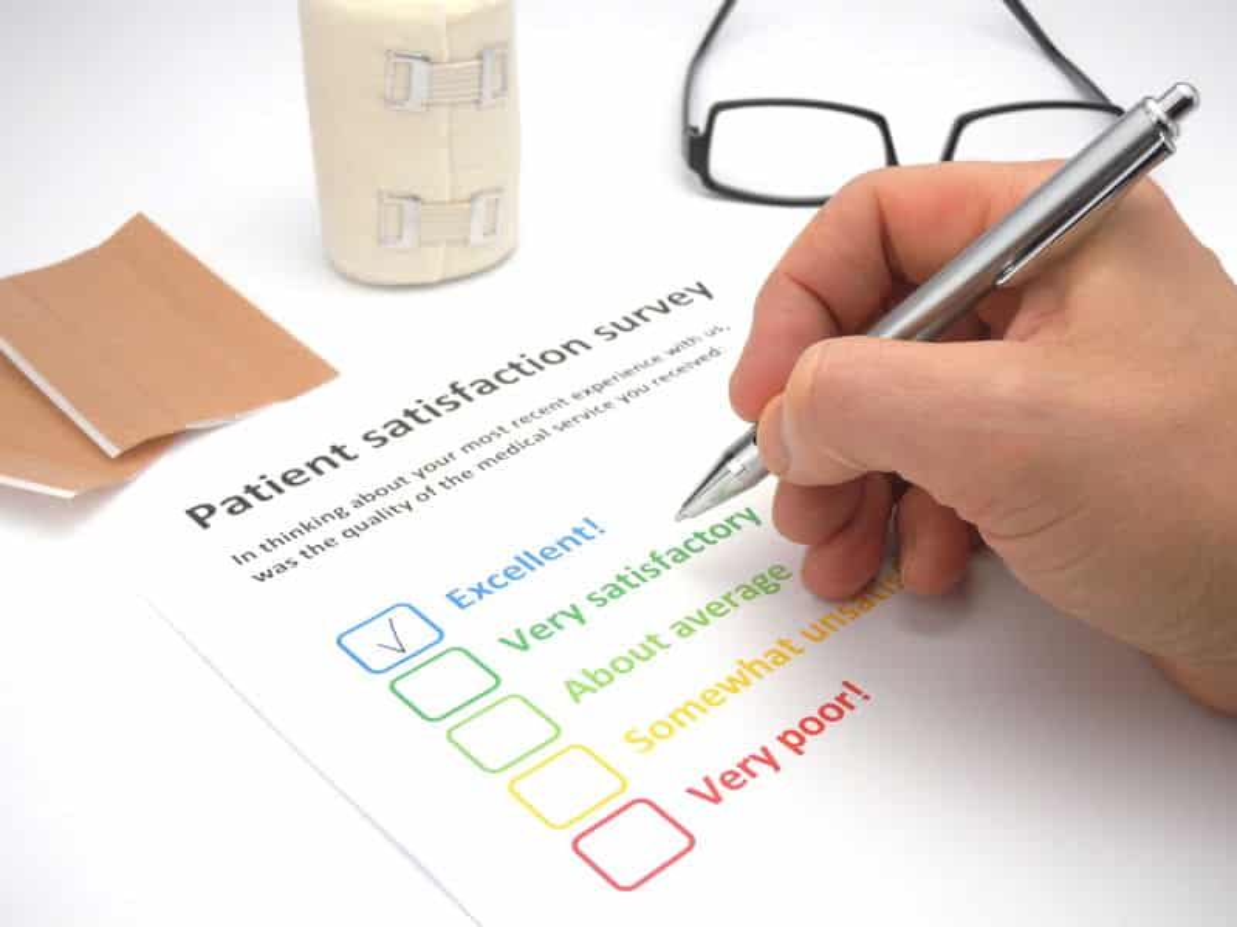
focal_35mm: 50
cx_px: 618
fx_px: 1786
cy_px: 464
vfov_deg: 29.1
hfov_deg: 38.2
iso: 250
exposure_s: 1/50
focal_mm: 9
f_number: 3.7
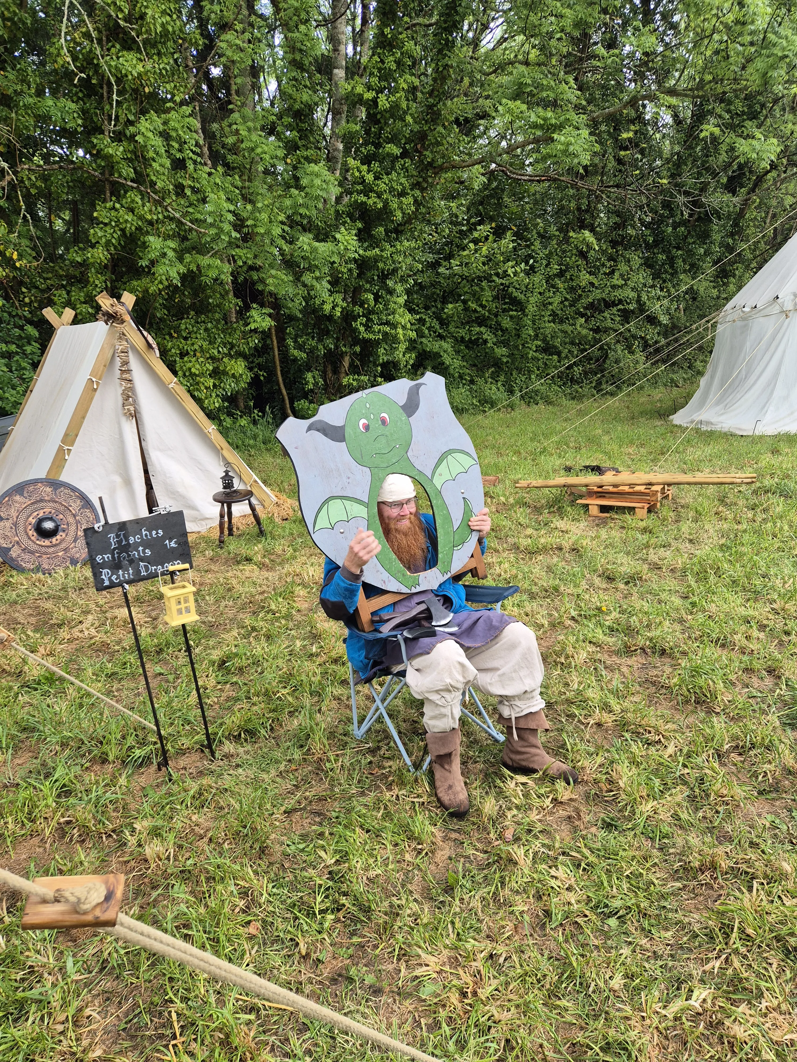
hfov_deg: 58.9
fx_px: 706
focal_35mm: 23
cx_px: 398
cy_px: 531
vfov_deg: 73.9
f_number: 1.8
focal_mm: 5.4
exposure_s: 1/180
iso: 40
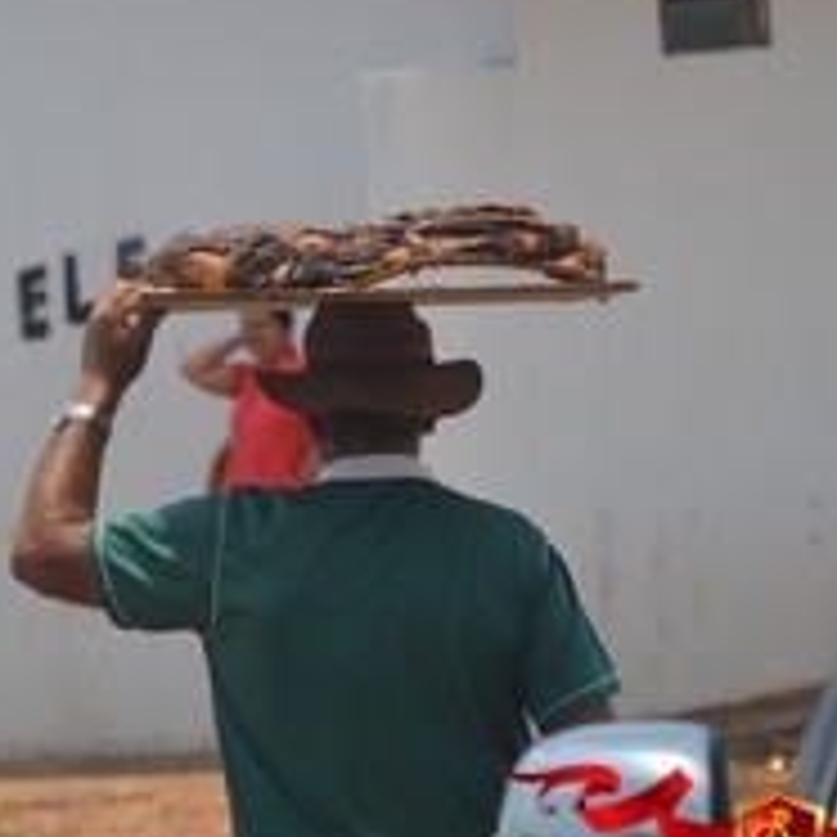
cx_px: 122
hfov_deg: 4.2
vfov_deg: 4.2
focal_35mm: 417
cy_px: 392
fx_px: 11408
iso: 100
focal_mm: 135
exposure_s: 1/500
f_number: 5.6
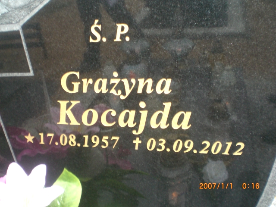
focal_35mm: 38
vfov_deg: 37.7
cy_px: 104
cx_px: 138
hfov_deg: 49.0
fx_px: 303
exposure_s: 1/60
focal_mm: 6.3
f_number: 3.1
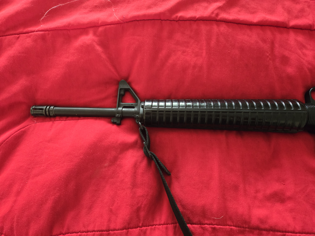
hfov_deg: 73.9
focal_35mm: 23
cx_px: 158
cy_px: 118
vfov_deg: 58.9
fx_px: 209
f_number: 1.8
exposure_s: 1/60
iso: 800
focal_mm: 5.4
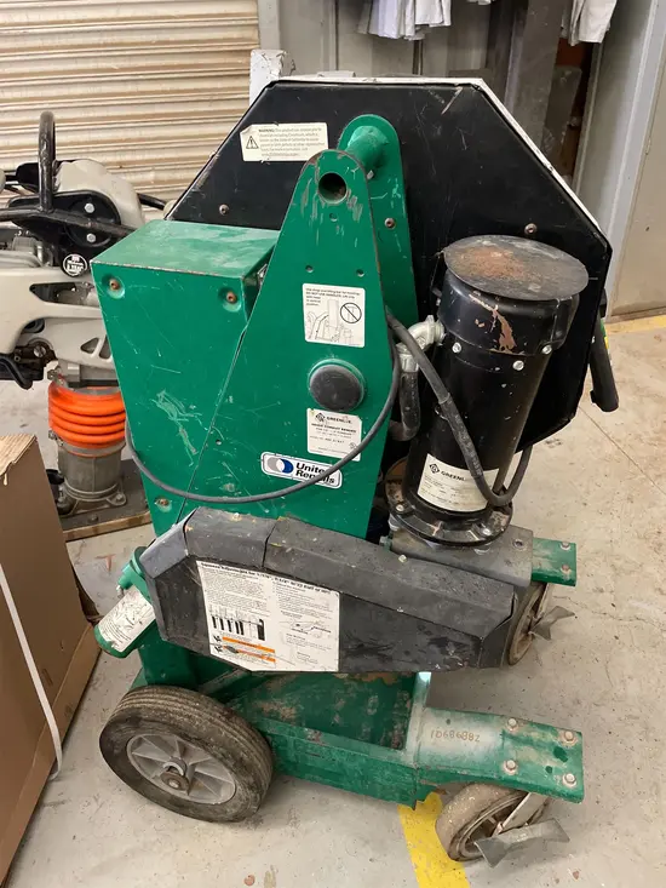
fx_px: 667
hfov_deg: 53.1
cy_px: 444
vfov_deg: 67.3
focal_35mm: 26
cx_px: 333
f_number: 1.6
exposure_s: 1/40
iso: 400
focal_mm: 4.2
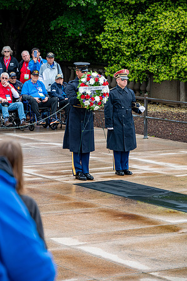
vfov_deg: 13.7
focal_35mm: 150
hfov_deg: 9.1
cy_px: 140
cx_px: 94
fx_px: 1171
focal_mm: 150
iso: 200
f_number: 6.3
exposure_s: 1/100
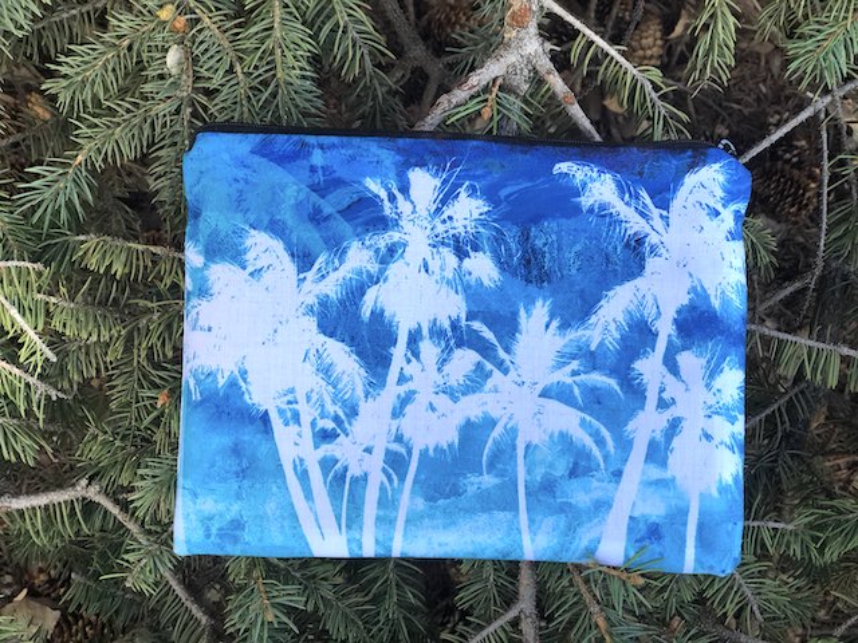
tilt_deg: -71.7
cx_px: 429
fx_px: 1413
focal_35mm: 57
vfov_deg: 25.7
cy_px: 322
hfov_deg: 33.8
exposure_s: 1/30
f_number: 2.8
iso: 25
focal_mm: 6.6
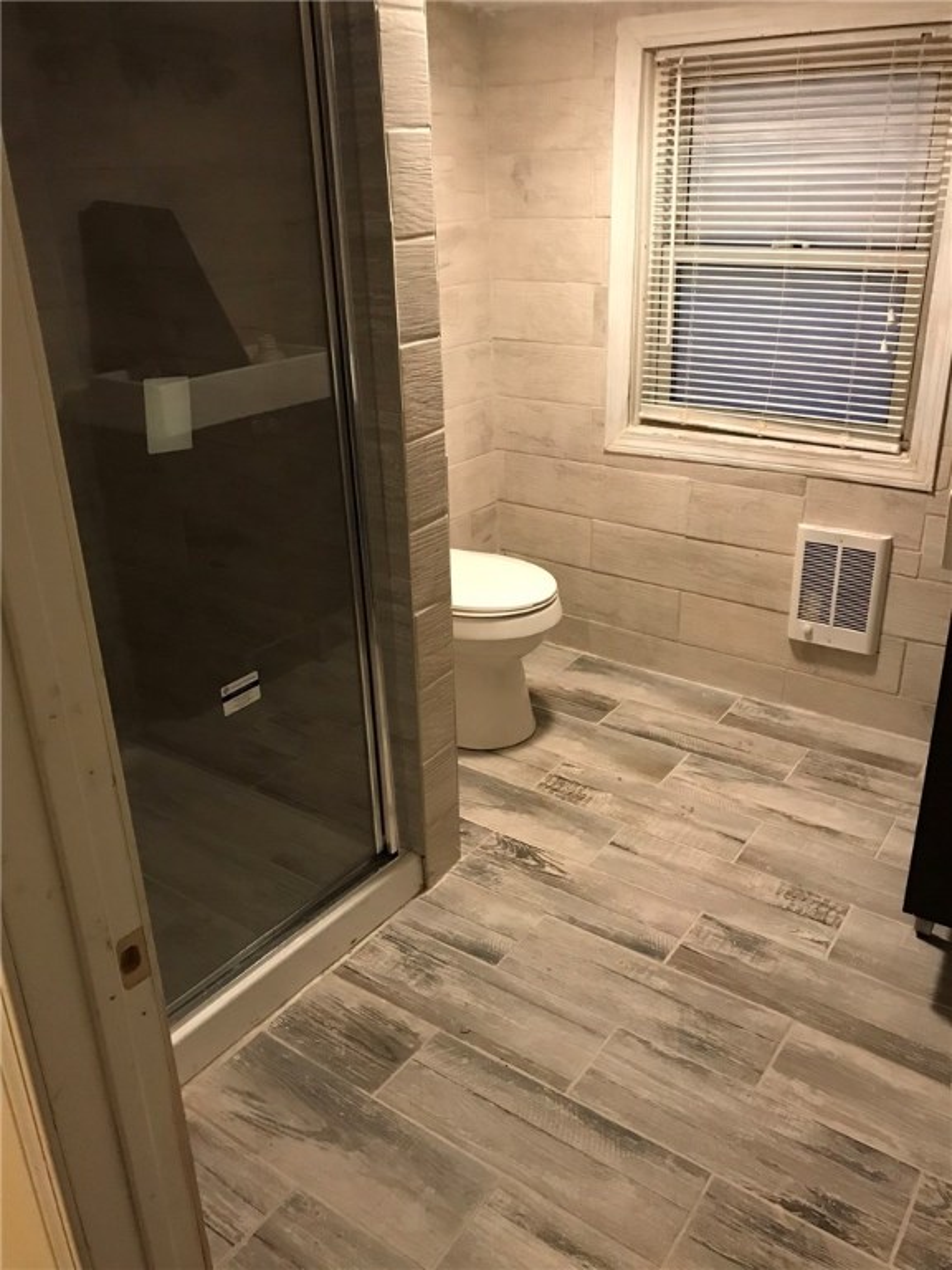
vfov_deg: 63.4
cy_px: 635
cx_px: 476
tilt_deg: -23.3
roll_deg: +1.3
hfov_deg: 49.7
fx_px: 1027
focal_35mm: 28
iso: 100
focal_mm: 3.99
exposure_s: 1/13
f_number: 1.8
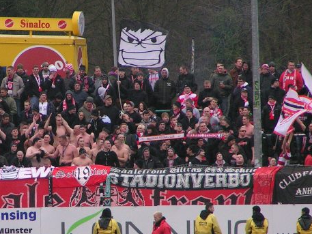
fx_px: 5995
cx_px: 72
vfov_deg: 2.2
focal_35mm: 665
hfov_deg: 3.0
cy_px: 154
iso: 160
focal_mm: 58
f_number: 3.5
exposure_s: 1/400
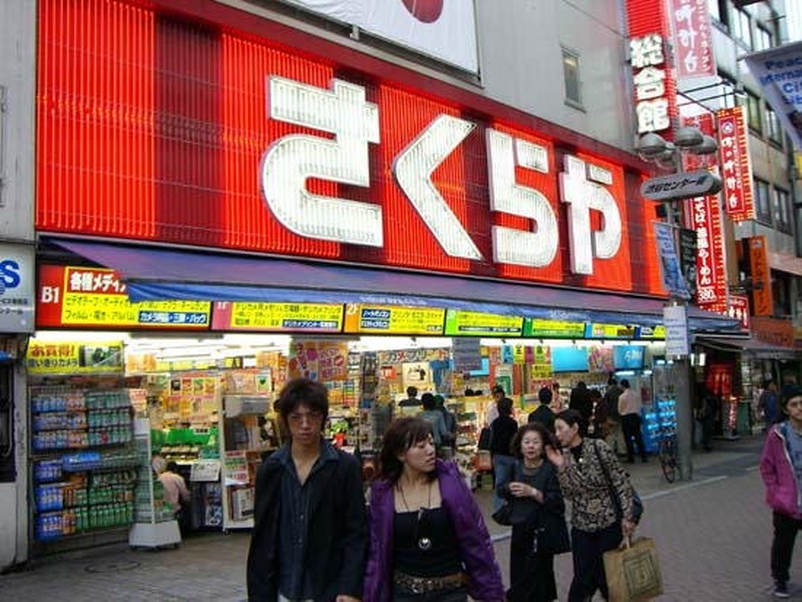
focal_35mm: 38
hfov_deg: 49.0
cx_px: 401
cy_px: 301
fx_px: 881
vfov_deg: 37.7
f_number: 2.7
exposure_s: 1/80
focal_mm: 6.2
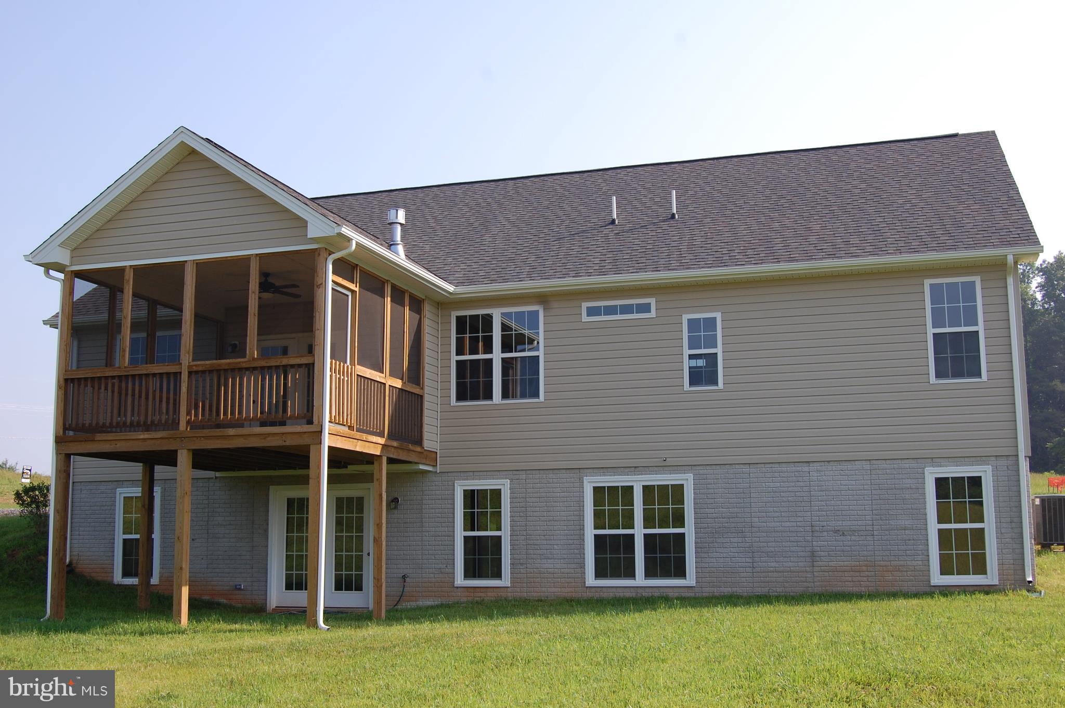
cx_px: 532
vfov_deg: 34.1
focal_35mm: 39
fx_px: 1153
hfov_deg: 49.6
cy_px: 354
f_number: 8
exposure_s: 1/250
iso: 200
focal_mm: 26
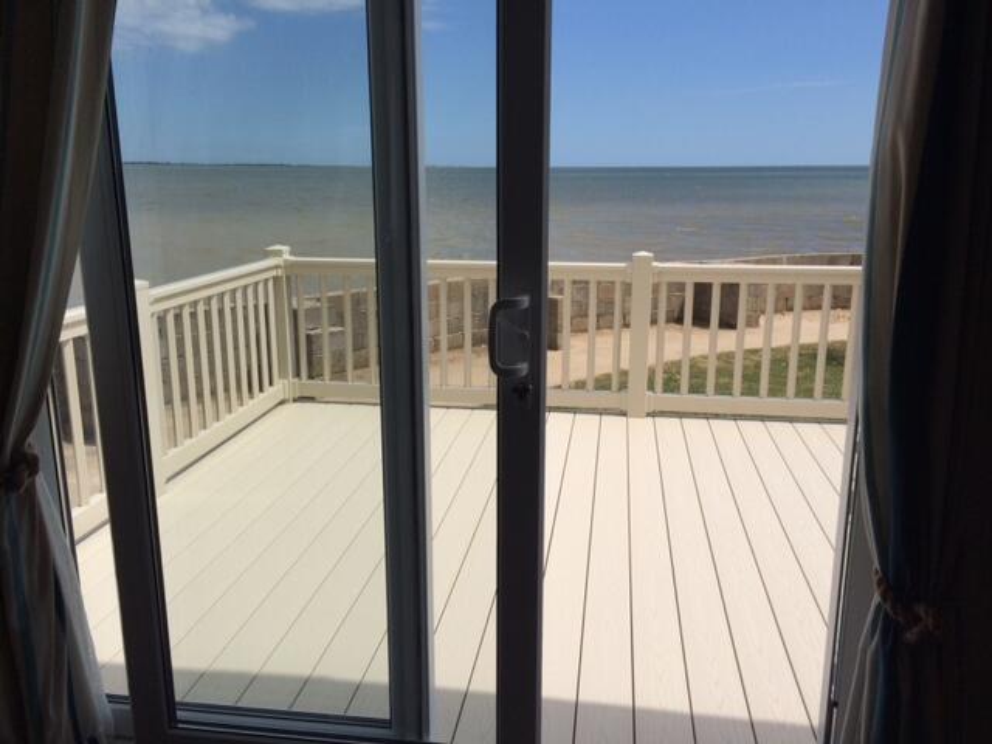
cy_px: 372
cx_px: 496
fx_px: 860
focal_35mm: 30
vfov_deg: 46.8
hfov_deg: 60.0
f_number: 2.2
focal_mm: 4.12
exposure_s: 1/5128
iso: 40
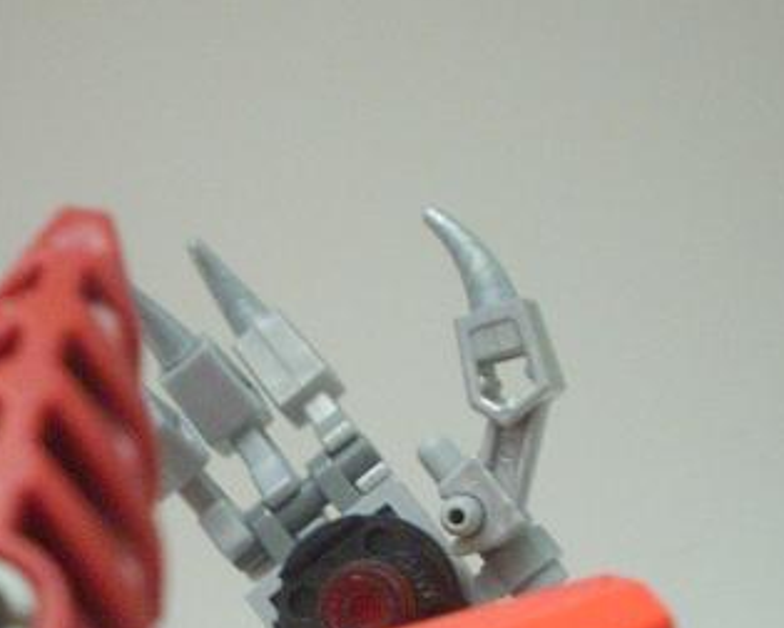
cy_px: 538
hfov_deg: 21.7
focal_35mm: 88
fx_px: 2042
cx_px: 341
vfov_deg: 17.3
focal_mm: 6.2
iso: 295
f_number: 2.8
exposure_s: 1/4
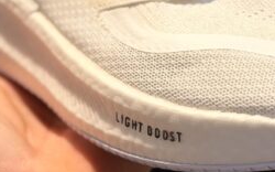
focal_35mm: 190
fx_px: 1423
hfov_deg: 11.0
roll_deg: +2.2
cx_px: 206
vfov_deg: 6.9
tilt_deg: -13.5
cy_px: 55
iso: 50
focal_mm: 6.76
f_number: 1.78
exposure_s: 1/144
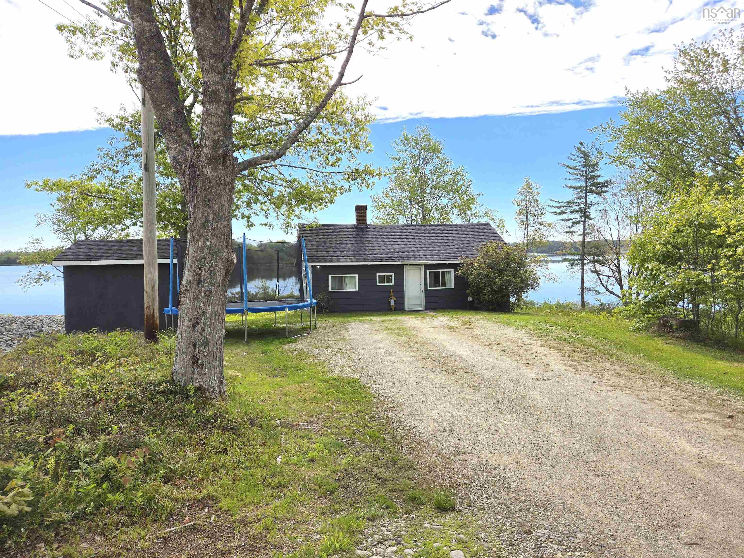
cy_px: 279
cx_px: 372
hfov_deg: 73.9
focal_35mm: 23
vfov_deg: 58.9
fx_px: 494
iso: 50
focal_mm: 5.4
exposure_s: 1/7734
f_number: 1.8
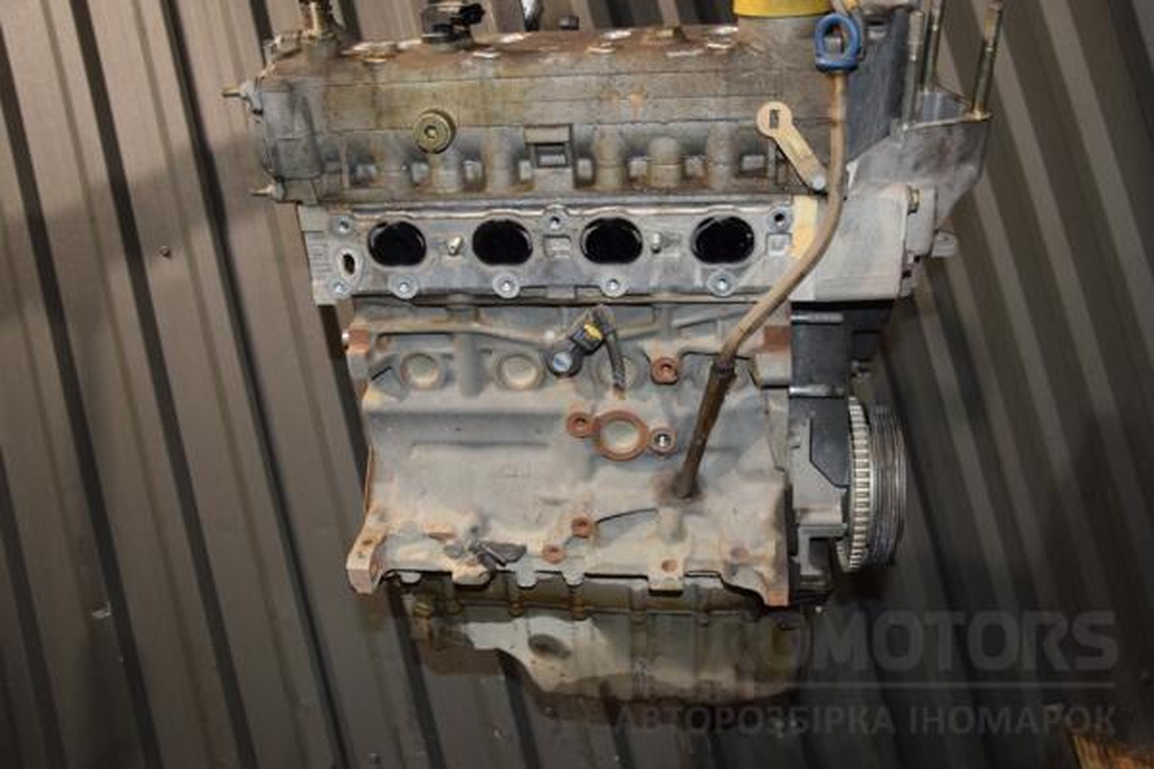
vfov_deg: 41.7
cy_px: 384
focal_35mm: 32
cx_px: 577
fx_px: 1010
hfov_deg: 59.5
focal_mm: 21
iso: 800
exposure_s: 1/60
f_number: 5
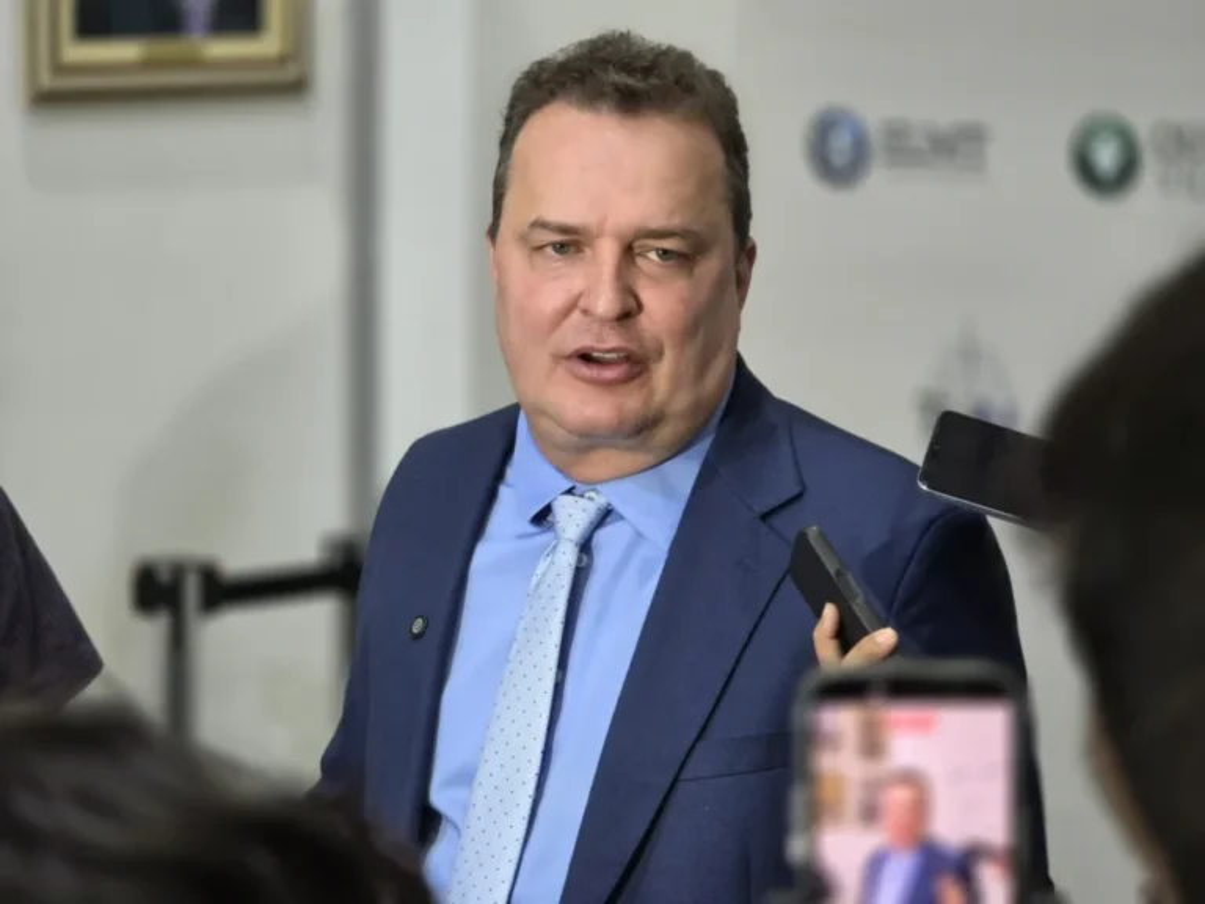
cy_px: 452
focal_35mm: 115
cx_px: 602
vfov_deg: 12.9
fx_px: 4003
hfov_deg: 17.1
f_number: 3.4
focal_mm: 18.6
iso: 250
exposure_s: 1/40
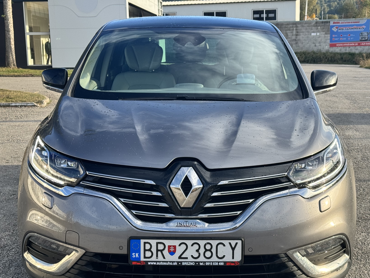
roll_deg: +1.2
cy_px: 153
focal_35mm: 60
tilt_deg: -8.9
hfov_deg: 32.2
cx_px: 193
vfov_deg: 24.4
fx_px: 641
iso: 64
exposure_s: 1/1011
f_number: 1.78
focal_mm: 6.76
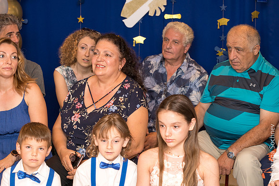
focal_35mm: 100
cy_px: 93
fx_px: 775
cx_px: 140
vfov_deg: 13.7
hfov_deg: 20.4
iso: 1600
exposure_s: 1/160
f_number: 5.6
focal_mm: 100
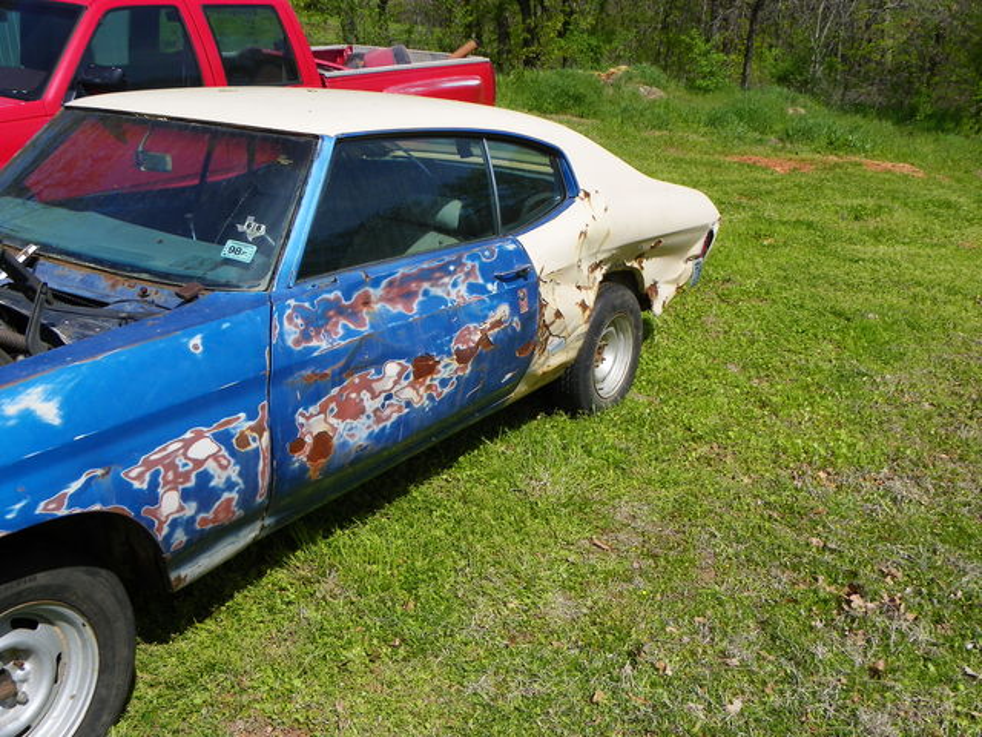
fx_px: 936
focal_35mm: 33
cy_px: 368
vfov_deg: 42.9
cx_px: 491
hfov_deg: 55.4
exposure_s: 1/320
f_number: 5.6
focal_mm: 5.9
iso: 64
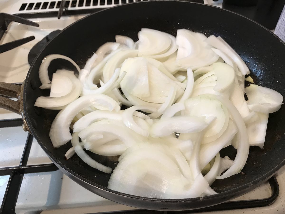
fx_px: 231
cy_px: 107
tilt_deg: -49.5
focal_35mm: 28
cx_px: 142
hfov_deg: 63.4
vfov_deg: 49.7
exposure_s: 1/20
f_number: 1.8
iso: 40
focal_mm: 3.99
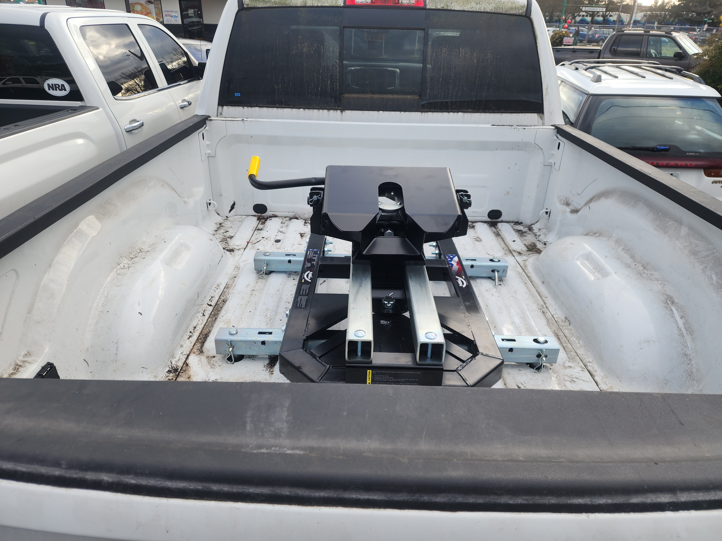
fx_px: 480
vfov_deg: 58.9
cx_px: 361
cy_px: 270
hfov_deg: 73.9
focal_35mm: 23
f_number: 1.8
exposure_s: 1/180
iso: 16
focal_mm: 6.4
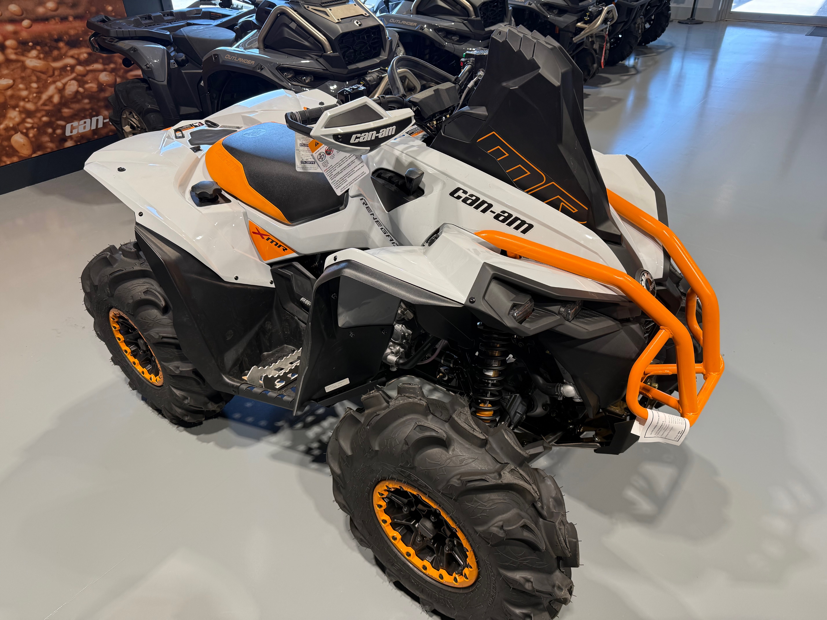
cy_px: 310
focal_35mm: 24
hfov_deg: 71.6
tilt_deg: -34.1
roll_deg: +1.3
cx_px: 414
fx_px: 573
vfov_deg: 56.8
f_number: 1.78
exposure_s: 1/121
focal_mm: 6.76
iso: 100
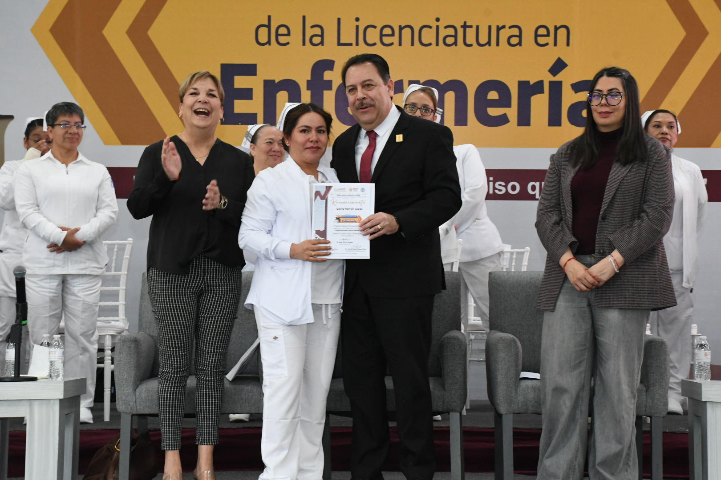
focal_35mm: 78
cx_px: 360
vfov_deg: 17.5
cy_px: 240
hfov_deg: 26.0
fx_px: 1562
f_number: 10
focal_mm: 52
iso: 3200
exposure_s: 1/125
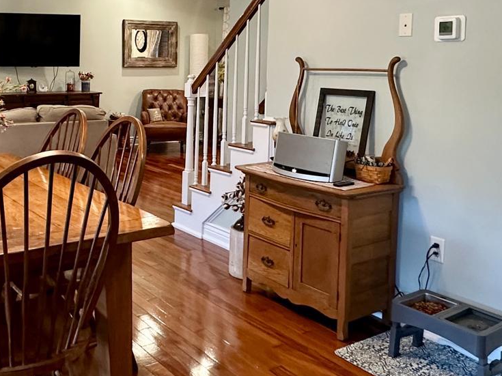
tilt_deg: -4.5
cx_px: 156
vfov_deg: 36.2
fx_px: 565
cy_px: 106
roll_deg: -1.4
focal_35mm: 39
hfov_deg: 46.9
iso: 400
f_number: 2.2
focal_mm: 2.22
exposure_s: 1/60
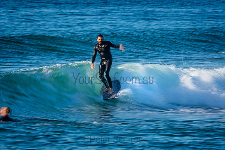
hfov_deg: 2.7
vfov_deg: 1.8
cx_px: 112
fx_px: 4688
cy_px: 75
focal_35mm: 750
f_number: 22
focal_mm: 500
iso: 100
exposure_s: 1/20
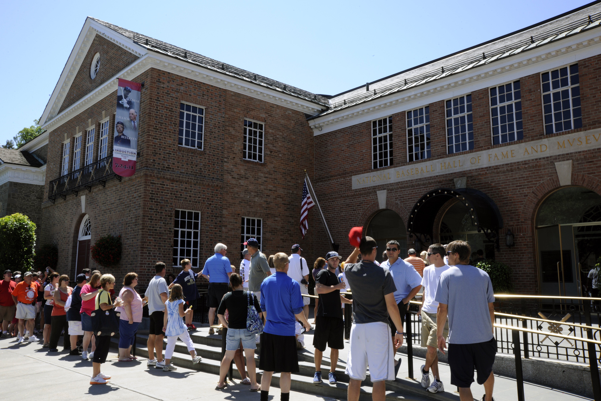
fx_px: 534
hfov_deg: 58.7
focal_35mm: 32
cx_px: 300
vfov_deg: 41.1
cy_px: 200
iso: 250
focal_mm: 32
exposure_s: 1/25
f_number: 25
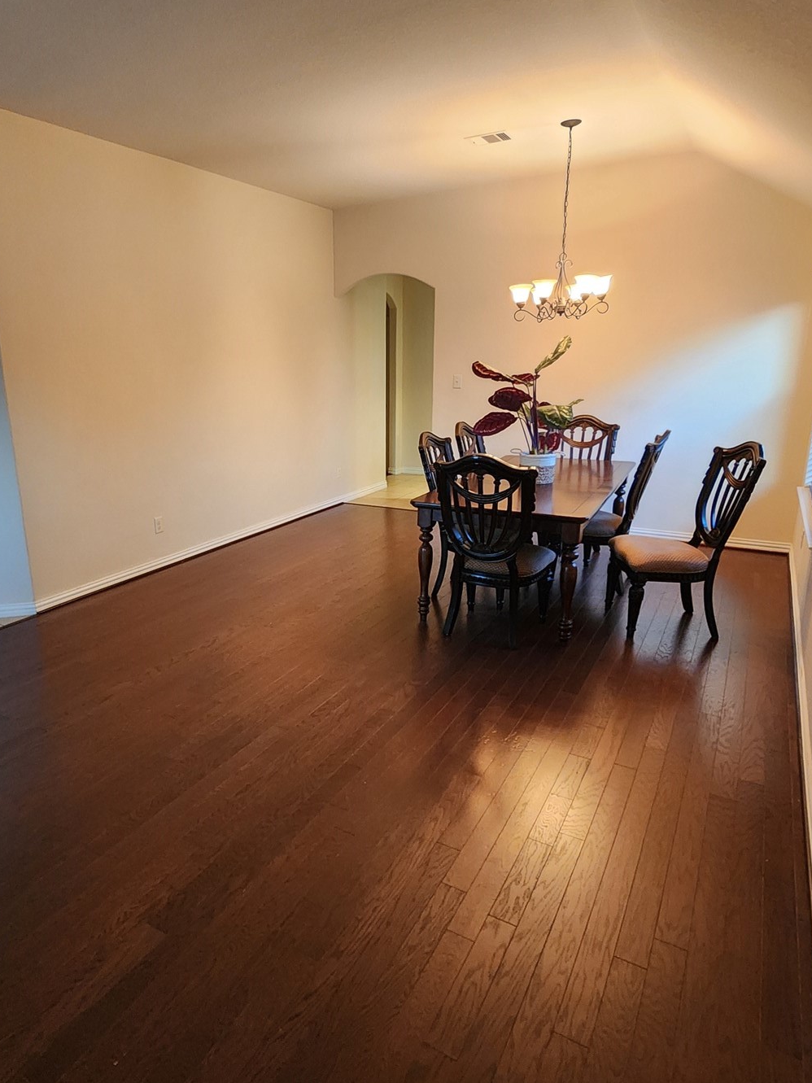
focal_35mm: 20
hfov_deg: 65.0
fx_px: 626
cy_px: 531
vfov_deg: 81.7
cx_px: 302
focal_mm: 2.2
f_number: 2.2
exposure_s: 1/30
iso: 400
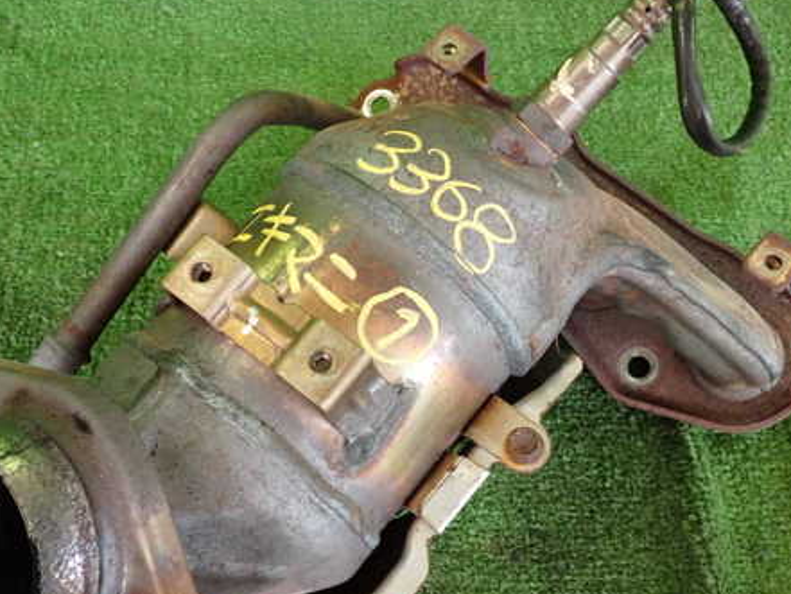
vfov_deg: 29.7
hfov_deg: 38.9
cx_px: 380
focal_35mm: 49
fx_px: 1120
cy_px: 336
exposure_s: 1/125
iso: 800
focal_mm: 6.37
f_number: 2.5
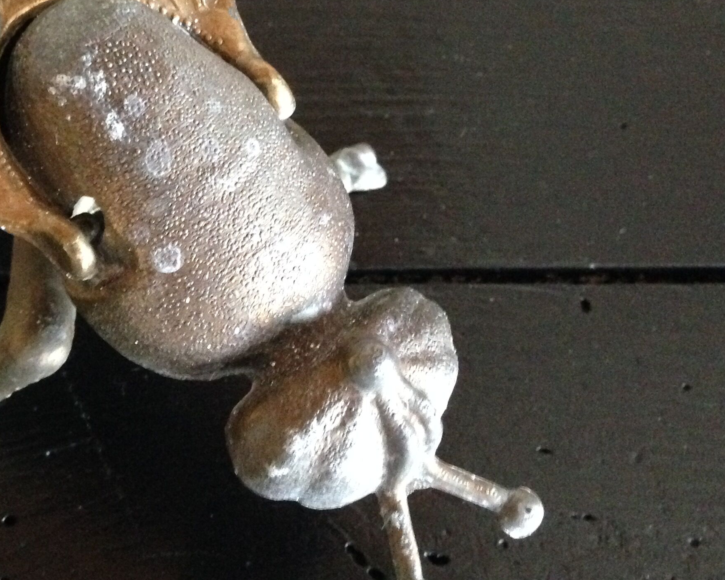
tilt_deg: -66.8
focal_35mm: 60
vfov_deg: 25.4
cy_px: 316
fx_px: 1288
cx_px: 118
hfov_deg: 30.5
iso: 640
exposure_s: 1/15
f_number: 2.4
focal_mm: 4.12
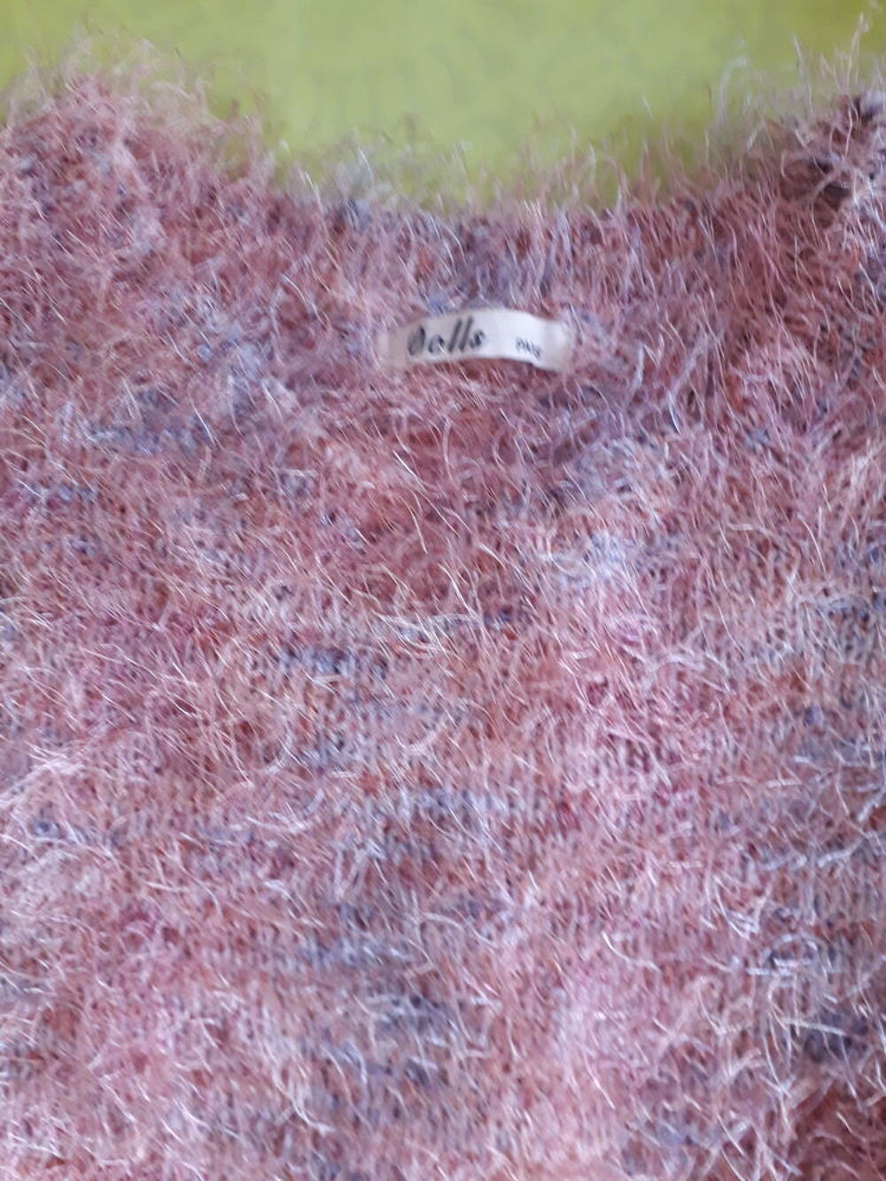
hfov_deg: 51.4
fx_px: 921
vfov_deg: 65.3
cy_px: 590
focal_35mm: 27
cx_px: 443
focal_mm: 3.6
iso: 125
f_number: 1.9
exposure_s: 1/50
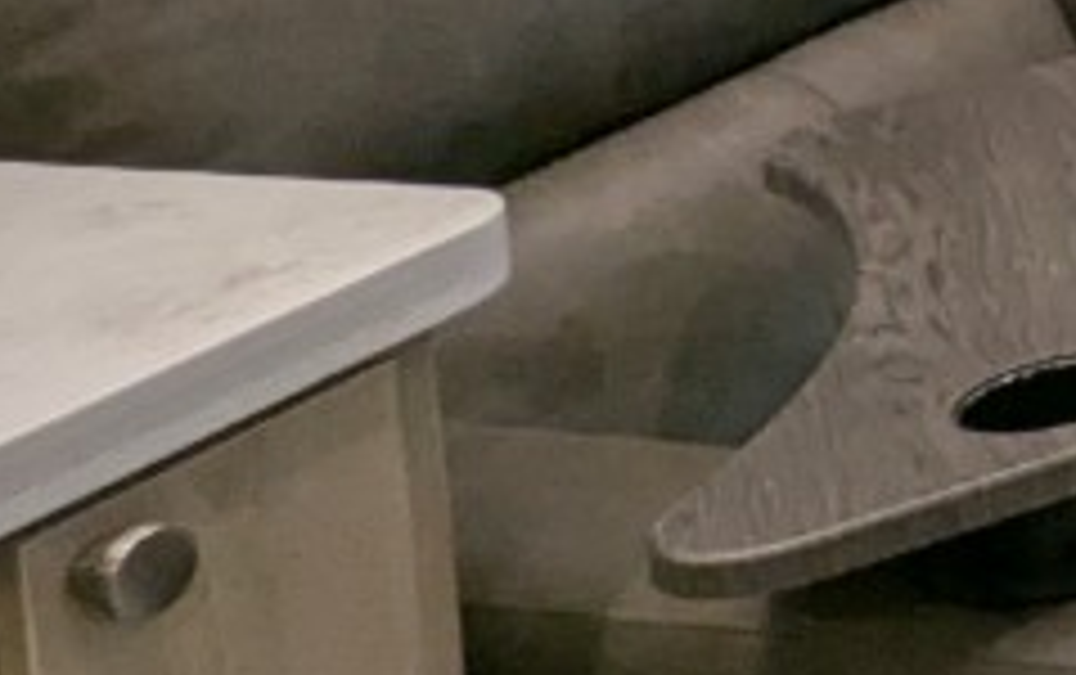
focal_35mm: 99
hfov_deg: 13.4
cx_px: 2758
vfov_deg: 11.8
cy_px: -680
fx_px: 2907
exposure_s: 1/105
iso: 183
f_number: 2.2
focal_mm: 2.35
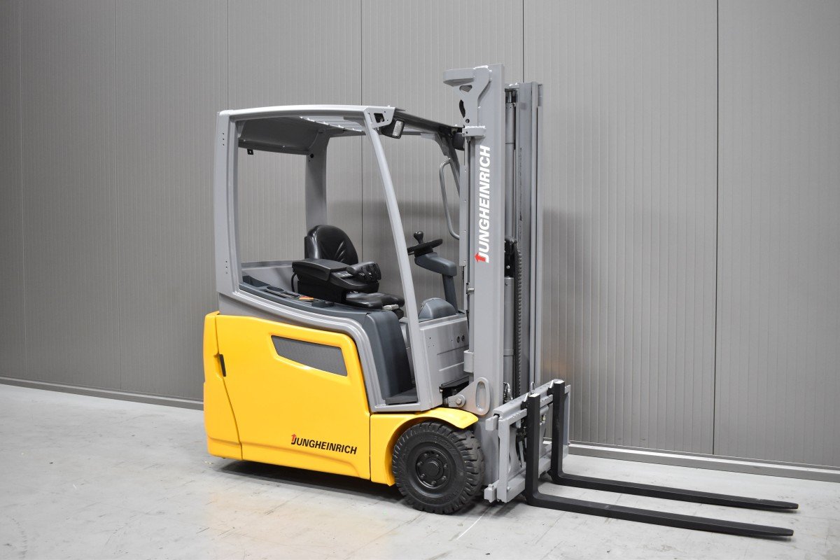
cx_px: 420
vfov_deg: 36.9
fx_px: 840
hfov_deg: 53.1
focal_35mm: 36
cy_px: 280
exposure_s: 1/40
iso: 1250
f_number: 4.5
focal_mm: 24
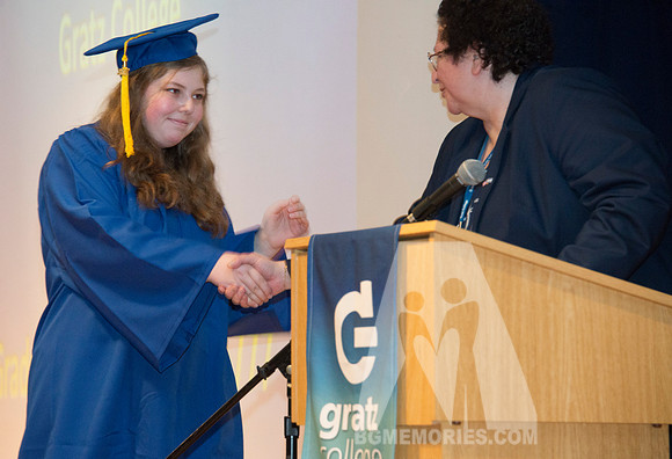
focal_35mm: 201
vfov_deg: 7.0
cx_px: 273
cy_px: 267
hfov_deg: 10.2
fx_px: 3772
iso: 2000
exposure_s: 1/80
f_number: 5.6
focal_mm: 170
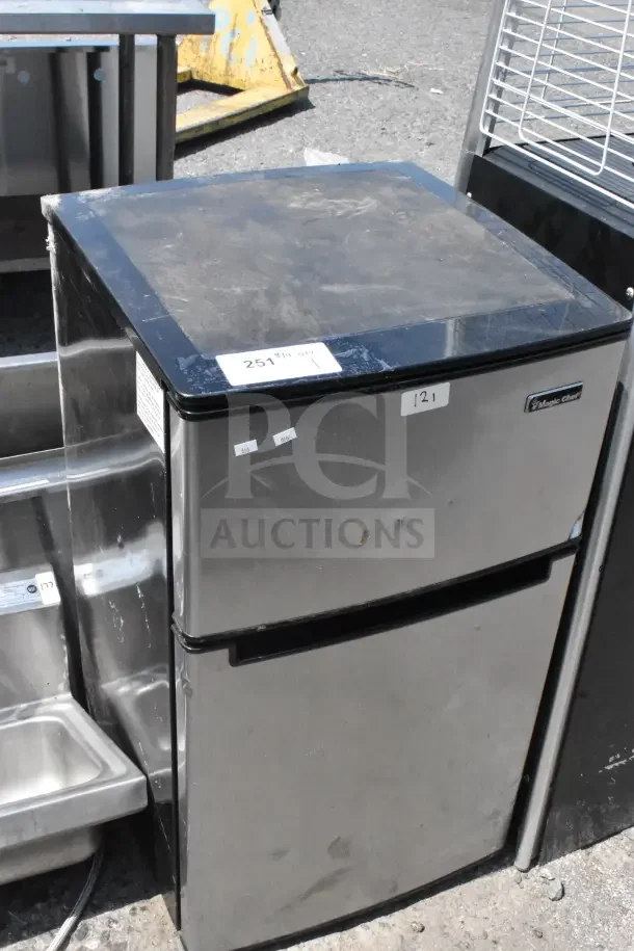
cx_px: 317
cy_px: 476
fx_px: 1109
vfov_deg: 46.4
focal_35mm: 42
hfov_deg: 31.9
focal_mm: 28
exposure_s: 1/2000
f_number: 22
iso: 6400
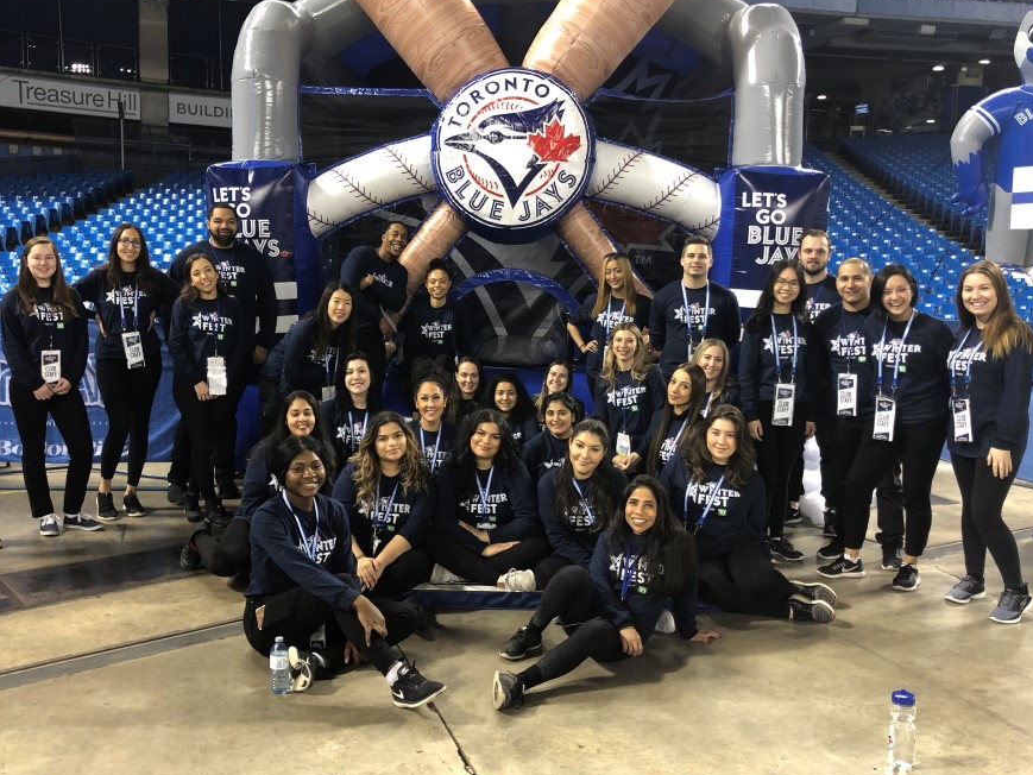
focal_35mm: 33
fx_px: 985
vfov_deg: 43.0
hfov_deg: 55.3
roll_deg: -1.0
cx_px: 474
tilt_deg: -6.5
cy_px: 383
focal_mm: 3.99
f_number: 1.8
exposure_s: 1/30
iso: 32
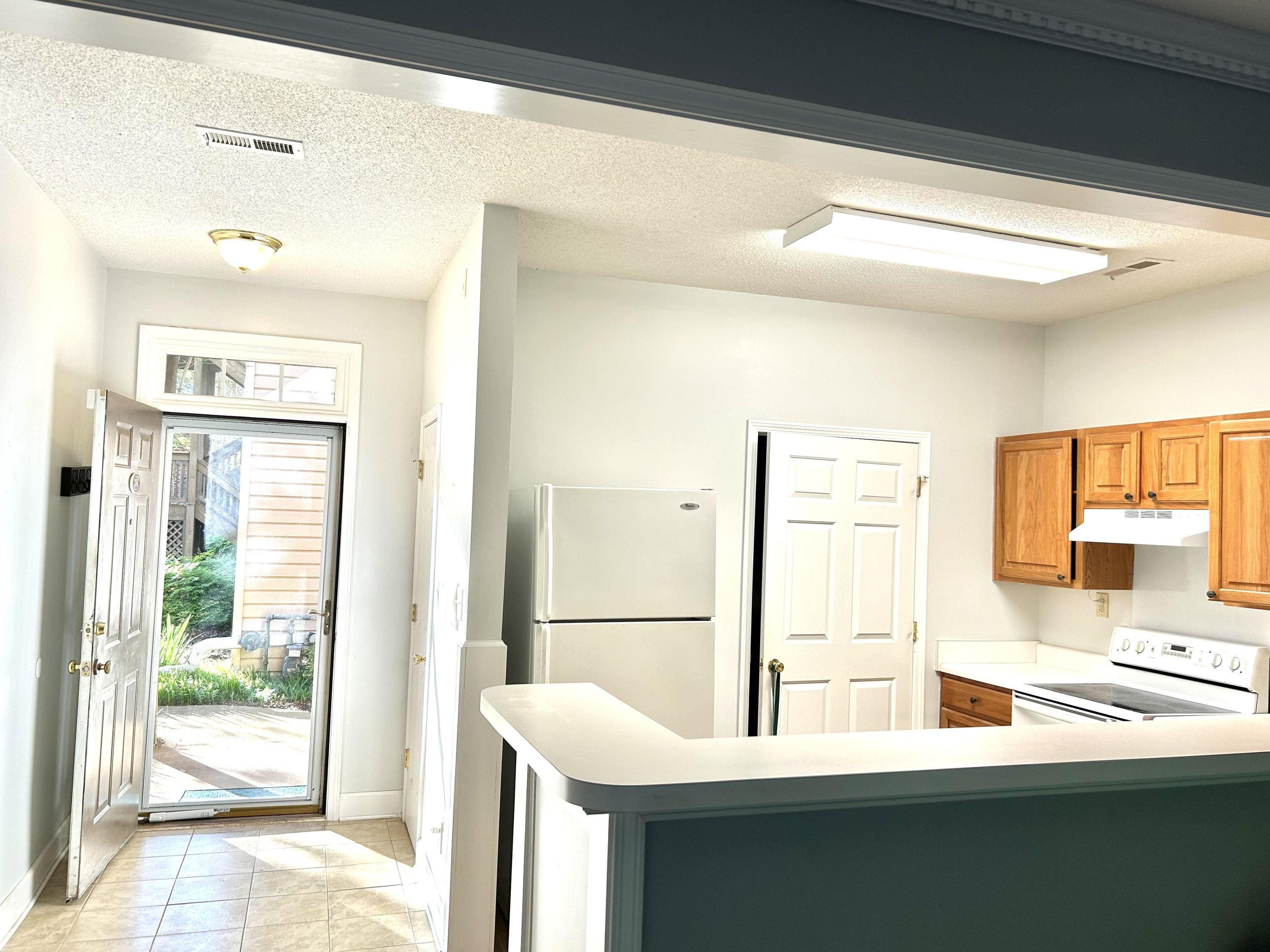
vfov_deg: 51.4
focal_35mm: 27
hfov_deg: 65.3
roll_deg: -2.0
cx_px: 653
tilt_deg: +3.0
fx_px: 991
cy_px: 471
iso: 40
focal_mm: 5.7
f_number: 1.5
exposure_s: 1/120
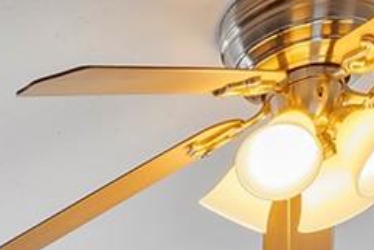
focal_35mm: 106
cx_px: -270
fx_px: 1102
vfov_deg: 10.0
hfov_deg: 16.5
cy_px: 728
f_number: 11
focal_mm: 16
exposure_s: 1/4
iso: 100
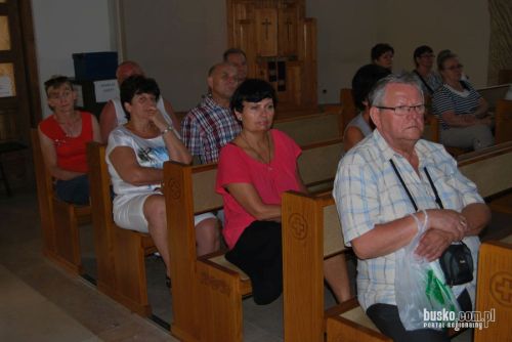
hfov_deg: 43.6
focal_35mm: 45
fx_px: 640
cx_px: 256
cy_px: 171
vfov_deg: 29.9
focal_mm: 30
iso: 200
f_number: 4.2
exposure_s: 1/60
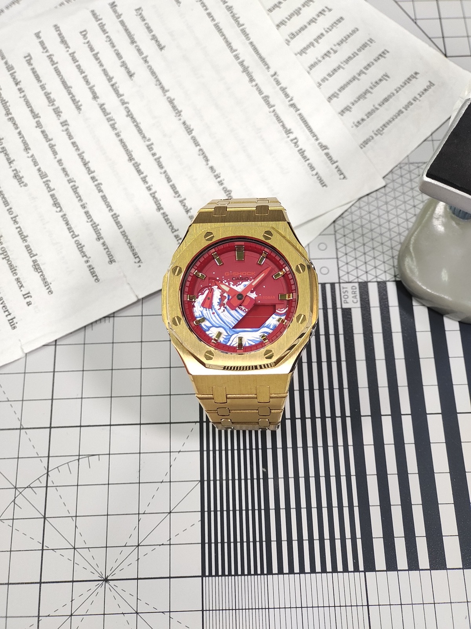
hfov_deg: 29.1
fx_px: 907
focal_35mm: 50
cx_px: 236
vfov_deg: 38.2
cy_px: 314
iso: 93
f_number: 2.08
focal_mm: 7.55
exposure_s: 1/100
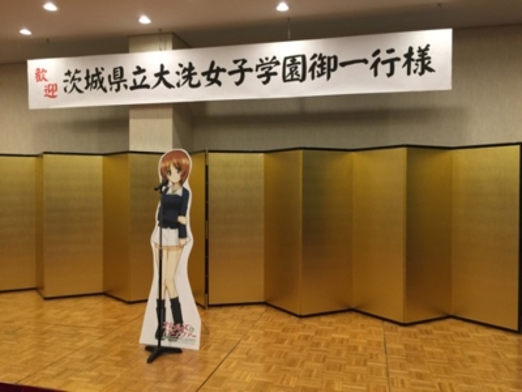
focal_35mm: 29
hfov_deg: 61.7
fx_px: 437
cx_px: 261
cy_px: 196
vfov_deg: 48.2
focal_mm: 4.15
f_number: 2.2
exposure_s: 1/30
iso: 50
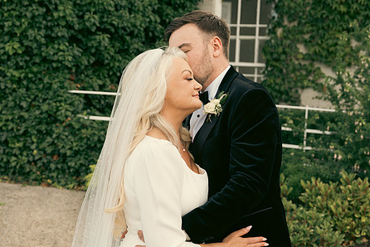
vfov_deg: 26.0
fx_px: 535
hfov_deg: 37.9
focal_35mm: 52
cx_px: 236
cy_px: 128
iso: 125
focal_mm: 40
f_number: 3.5
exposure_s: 1/400
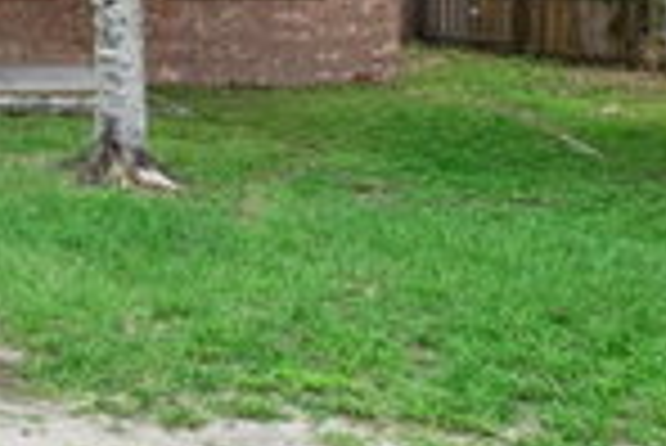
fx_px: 1407
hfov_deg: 22.5
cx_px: -297
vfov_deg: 17.0
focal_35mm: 76
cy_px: -115
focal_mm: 8.4
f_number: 2.8
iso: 100
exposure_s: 1/500
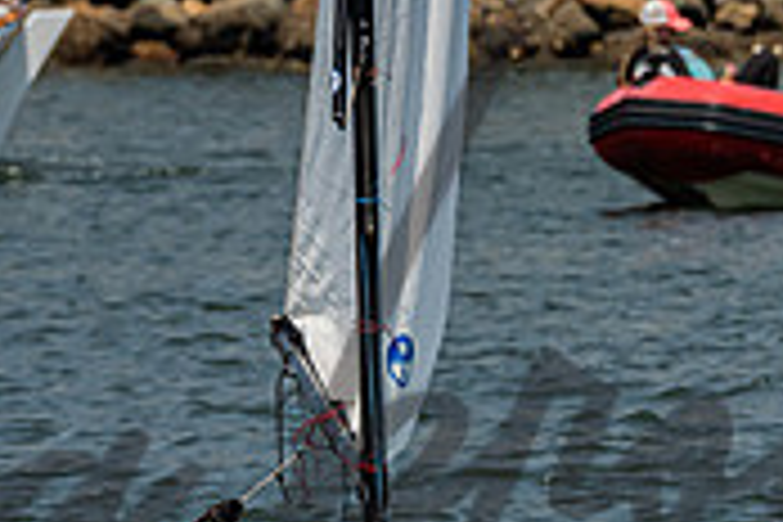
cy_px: 494
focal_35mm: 668
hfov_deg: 3.1
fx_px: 14528
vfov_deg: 2.1
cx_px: 903
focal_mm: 155
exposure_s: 1/1600
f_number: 7.6
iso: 320
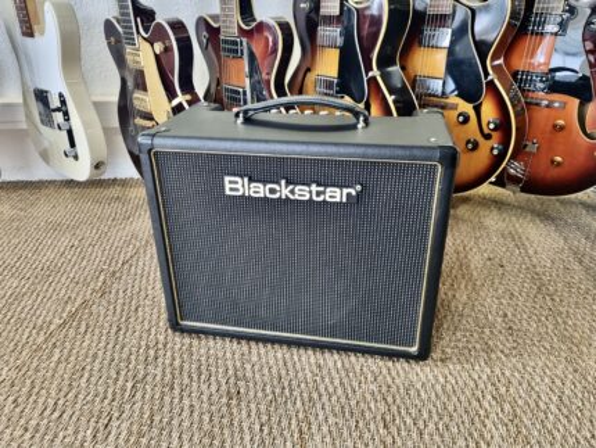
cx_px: 298
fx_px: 448
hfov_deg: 67.3
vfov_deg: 53.1
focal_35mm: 26
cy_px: 224
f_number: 1.8
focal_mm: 5.4
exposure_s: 1/50
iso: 400
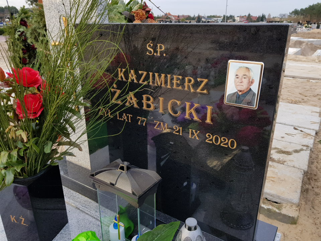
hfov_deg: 67.3
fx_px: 241
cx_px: 160
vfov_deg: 53.1
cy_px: 120
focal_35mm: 26
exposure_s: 1/136
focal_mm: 4.2
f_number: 1.7
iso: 40
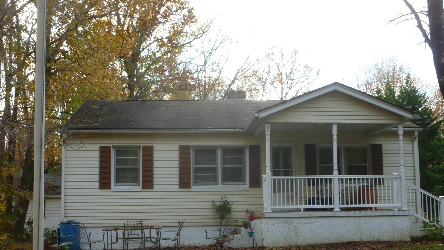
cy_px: 155
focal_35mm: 45
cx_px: 221
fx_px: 530
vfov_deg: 26.5
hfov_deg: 45.5
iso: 125
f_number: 3.7
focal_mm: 7.4
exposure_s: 1/60
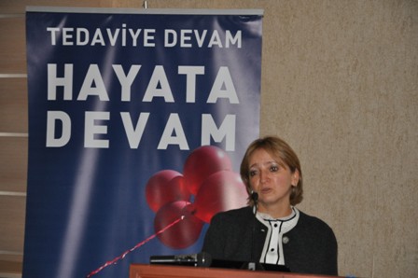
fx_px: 1566
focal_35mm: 135
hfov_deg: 15.2
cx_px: 209
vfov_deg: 10.1
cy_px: 139
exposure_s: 1/60
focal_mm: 90
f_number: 5.6
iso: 800
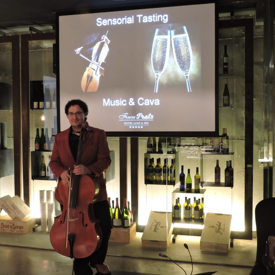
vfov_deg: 40.0
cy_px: 137
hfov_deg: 40.0
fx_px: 377
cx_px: 142
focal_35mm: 42
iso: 800
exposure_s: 1/8
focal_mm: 6.2
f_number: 3.3
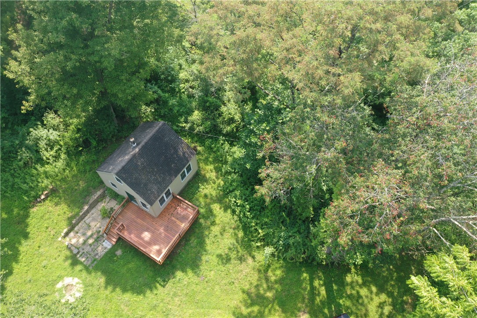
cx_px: 238
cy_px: 159
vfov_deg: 46.4
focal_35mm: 28
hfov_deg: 65.5
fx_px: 371
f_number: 8
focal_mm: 10.26
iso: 100
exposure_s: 1/40
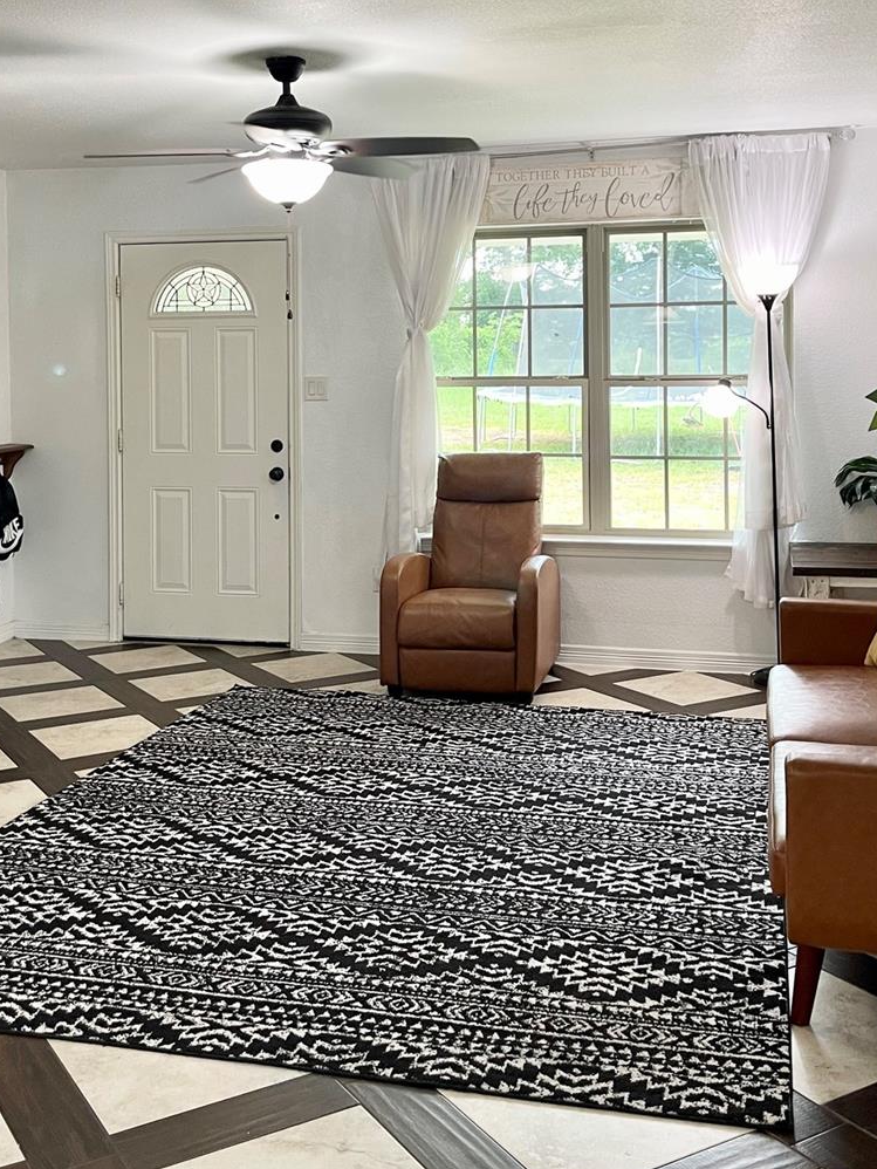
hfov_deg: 35.9
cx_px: 399
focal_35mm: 40
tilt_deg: -1.0
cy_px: 374
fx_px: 1351
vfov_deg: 45.9
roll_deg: +0.7
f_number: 1.6
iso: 160
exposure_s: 1/60
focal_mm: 5.1
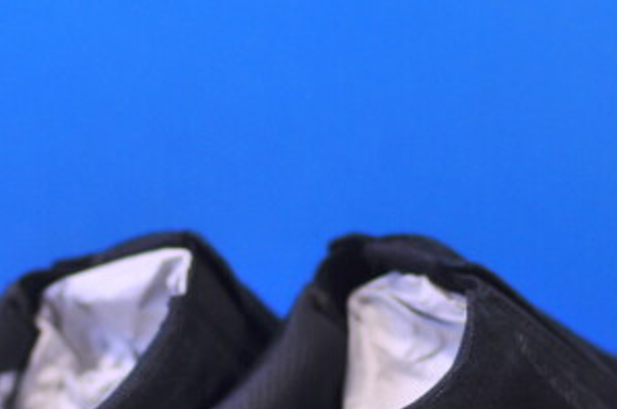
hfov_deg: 10.3
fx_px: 3438
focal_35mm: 201
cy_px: 234
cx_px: 281
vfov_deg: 6.8
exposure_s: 1/320
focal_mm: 50
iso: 250
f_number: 2.2
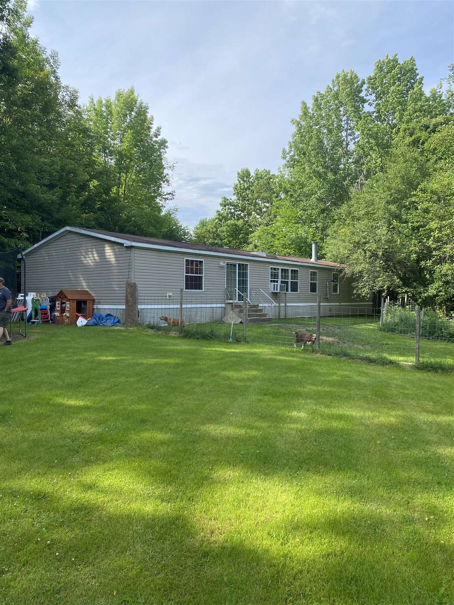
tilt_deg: +0.0
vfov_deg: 67.3
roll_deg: +0.6
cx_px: 227
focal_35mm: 26
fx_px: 455
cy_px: 302
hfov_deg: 53.1
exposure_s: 1/1429
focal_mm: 4.25
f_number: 1.8
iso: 32
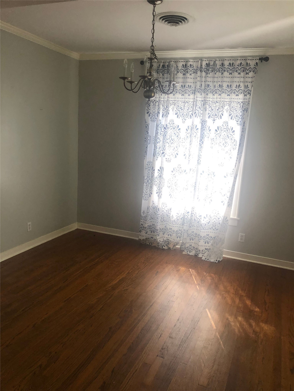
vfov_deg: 63.4
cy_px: 196
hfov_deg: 49.7
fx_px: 317
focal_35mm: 28
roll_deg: -1.5
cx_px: 147
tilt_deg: -8.7
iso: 25
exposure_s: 1/30
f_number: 1.8
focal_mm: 3.99
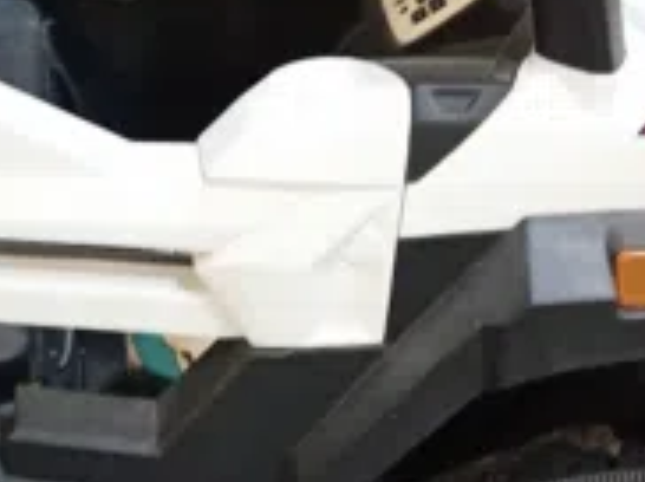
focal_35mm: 95
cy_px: 347
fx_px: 1768
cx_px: 156
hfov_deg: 20.5
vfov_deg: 15.5
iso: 2309
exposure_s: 1/16.7
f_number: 1.8
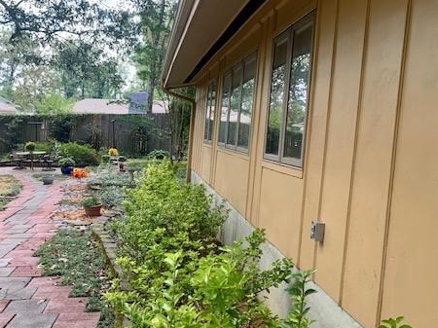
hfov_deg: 49.1
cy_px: 148
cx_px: 139
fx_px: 468
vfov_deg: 38.6
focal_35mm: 37
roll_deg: -5.6
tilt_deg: -2.3
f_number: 1.8
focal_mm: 4.25
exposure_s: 1/122
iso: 25
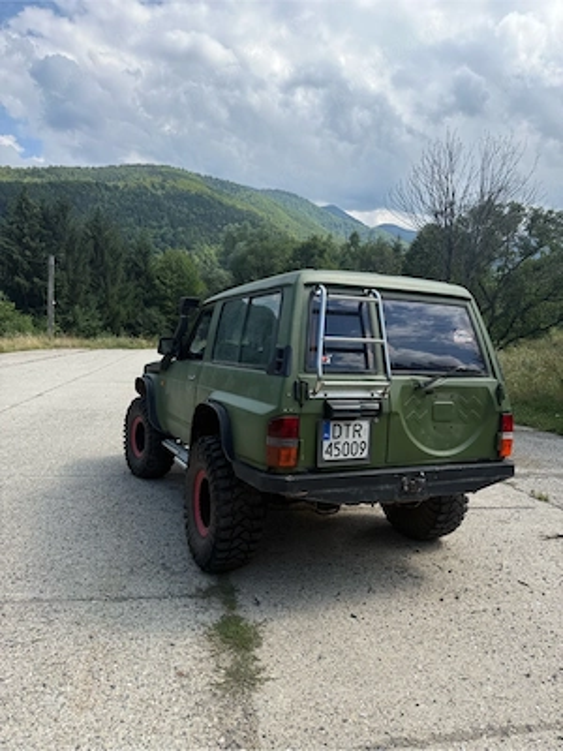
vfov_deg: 71.6
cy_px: 376
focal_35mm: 24
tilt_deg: -7.1
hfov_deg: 56.8
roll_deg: -3.4
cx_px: 282
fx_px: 520
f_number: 1.78
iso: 100
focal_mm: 6.76
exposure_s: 1/3759
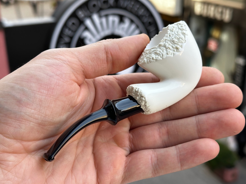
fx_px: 348
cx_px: 125
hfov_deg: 38.9
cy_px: 92
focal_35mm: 49
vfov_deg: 29.7
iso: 64
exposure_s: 1/355
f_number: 1.78
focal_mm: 6.86
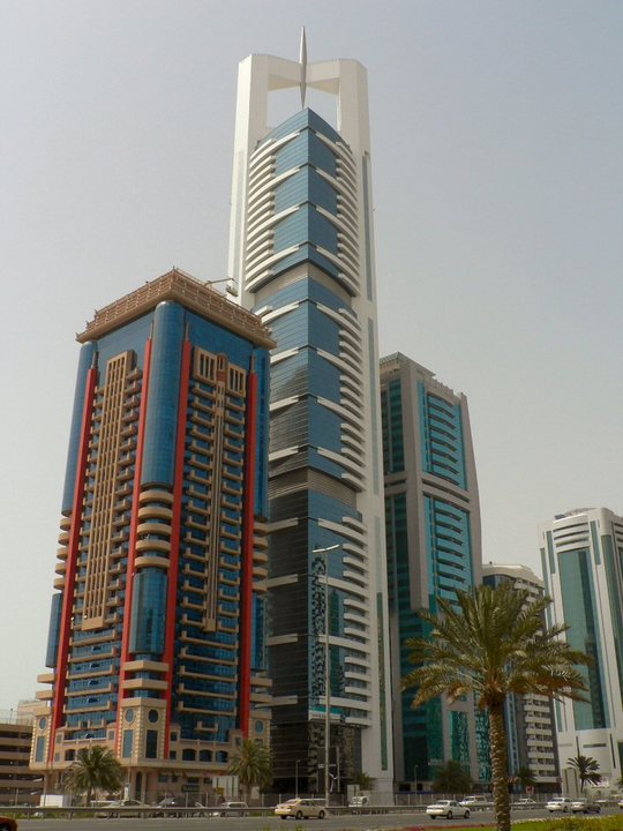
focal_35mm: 36
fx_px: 864
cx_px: 312
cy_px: 416
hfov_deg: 39.7
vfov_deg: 51.4
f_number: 5.6
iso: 80
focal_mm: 6
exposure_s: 1/500
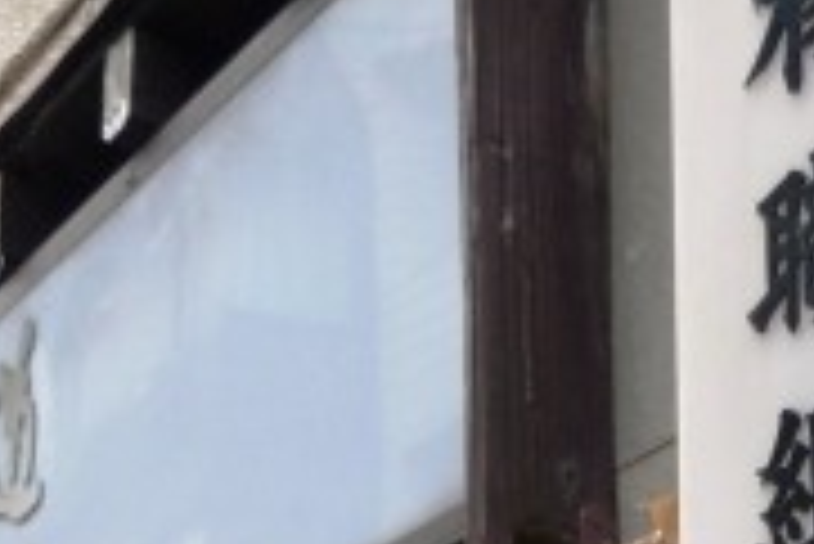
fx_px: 2218
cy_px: 1081
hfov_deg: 20.7
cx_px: 526
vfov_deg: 12.4
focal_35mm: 98
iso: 80
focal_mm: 6.8
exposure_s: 1/100
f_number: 2.2
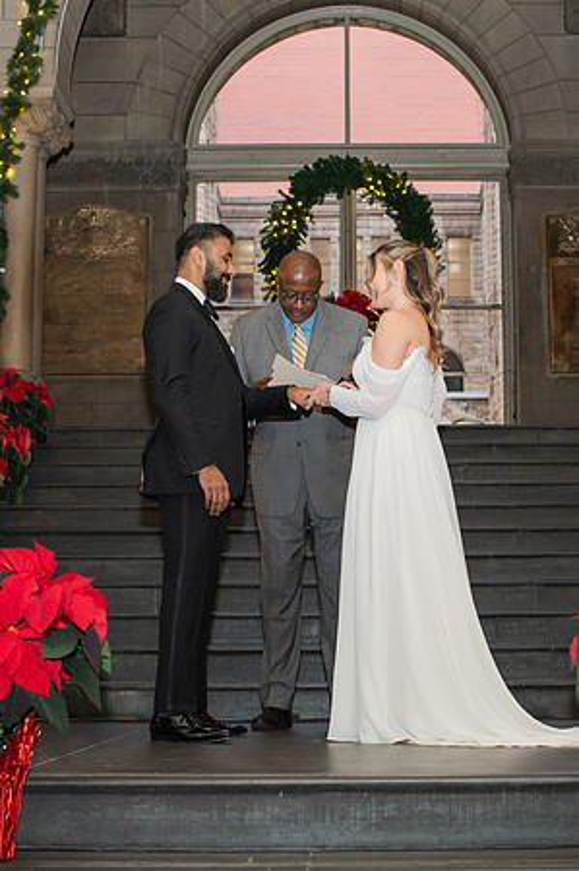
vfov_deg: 32.8
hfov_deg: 22.1
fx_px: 1478
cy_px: 489
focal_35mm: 61
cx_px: 355
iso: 1000
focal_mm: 35
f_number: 3.5
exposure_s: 1/200
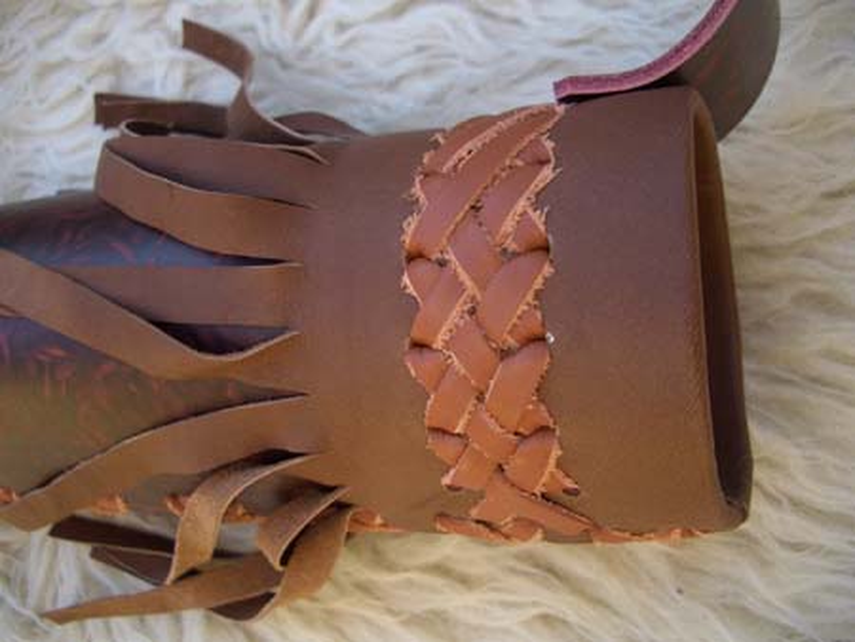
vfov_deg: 40.7
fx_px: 865
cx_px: 428
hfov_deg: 52.6
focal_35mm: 35
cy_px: 321
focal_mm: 5.8
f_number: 2.6
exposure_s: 1/200
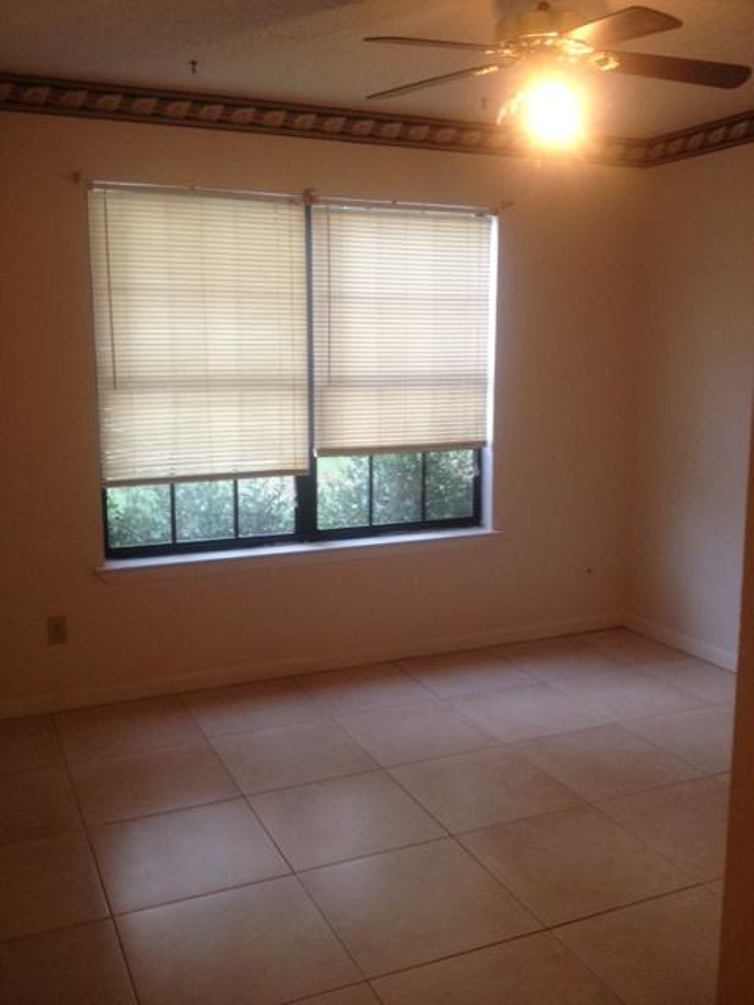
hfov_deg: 40.7
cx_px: 377
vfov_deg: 52.6
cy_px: 502
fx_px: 1016
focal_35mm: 35
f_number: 2.4
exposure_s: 1/20
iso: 160
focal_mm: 4.28
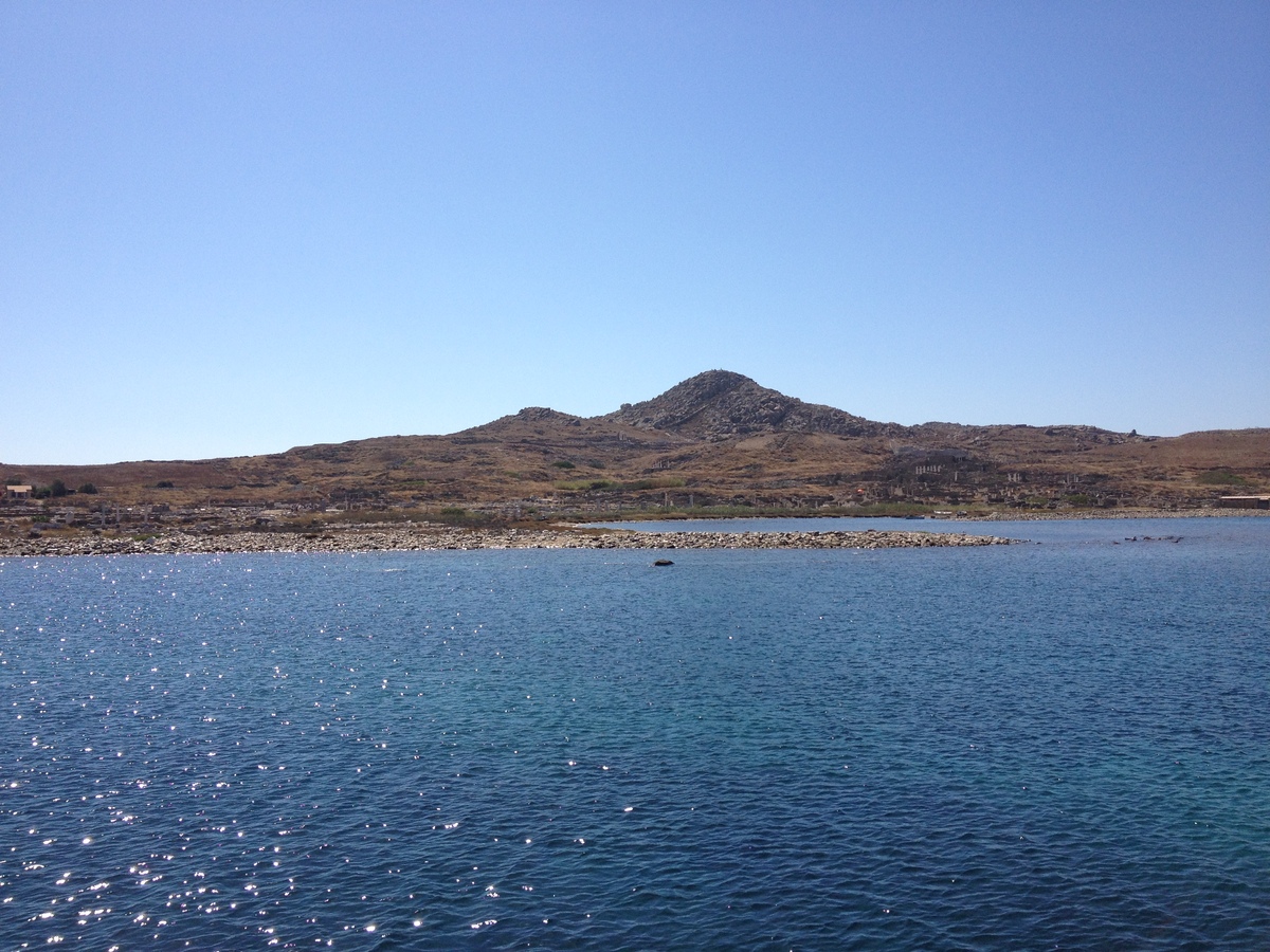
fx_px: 1284
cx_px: 635
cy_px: 476
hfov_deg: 52.6
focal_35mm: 35
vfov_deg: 40.7
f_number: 2.4
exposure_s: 1/2632
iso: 50
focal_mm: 4.28
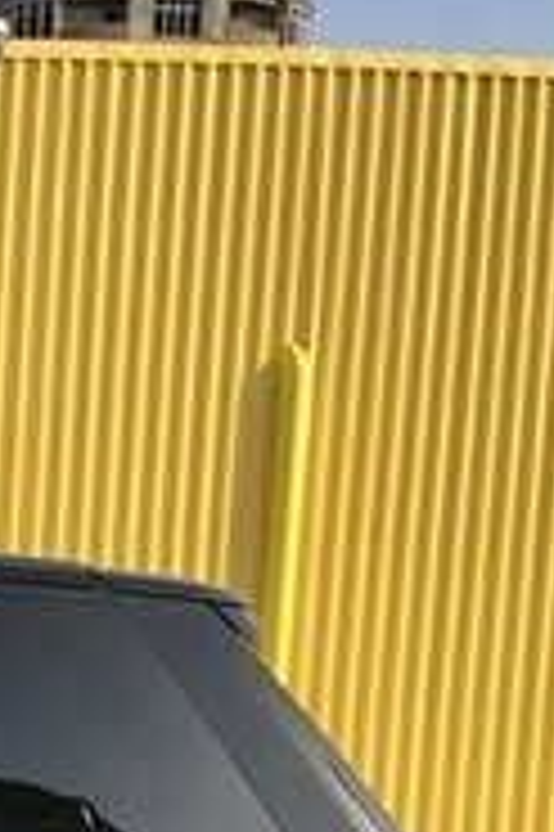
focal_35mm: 104
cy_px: 1082
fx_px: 2405
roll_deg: -1.5
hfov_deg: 10.8
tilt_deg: -4.5
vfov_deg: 18.3
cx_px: -851
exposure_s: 1/1088
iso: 20
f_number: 1.8
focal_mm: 3.99
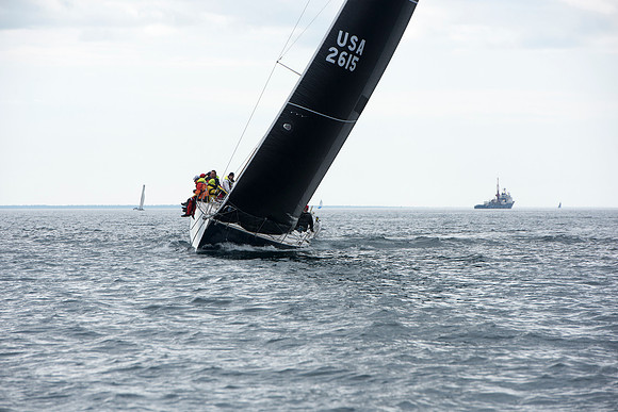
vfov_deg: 6.9
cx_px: 309
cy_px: 206
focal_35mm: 200
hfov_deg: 10.3
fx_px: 3434
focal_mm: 200
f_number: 9
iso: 250
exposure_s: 1/800
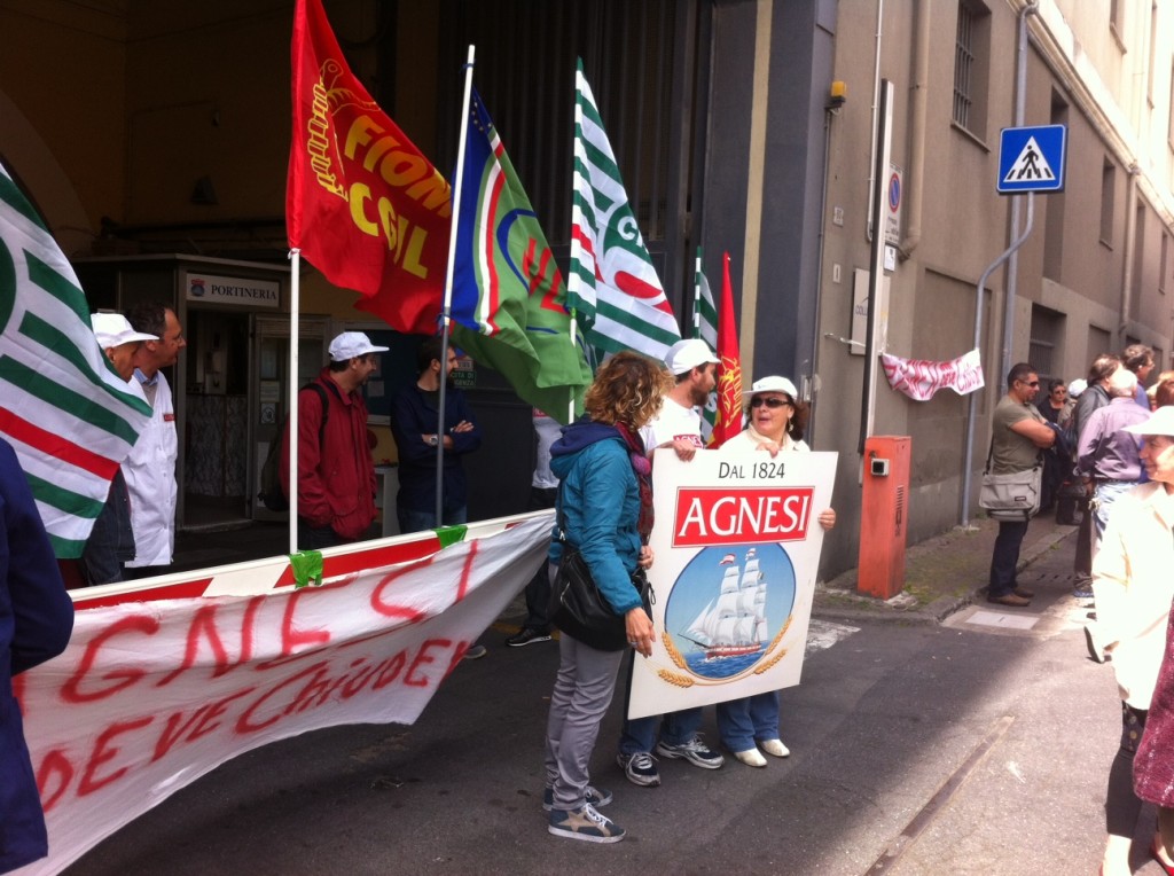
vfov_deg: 40.6
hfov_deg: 52.7
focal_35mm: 35
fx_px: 1185
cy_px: 438
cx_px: 587
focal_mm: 3.85
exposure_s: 1/318
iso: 80
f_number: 2.8
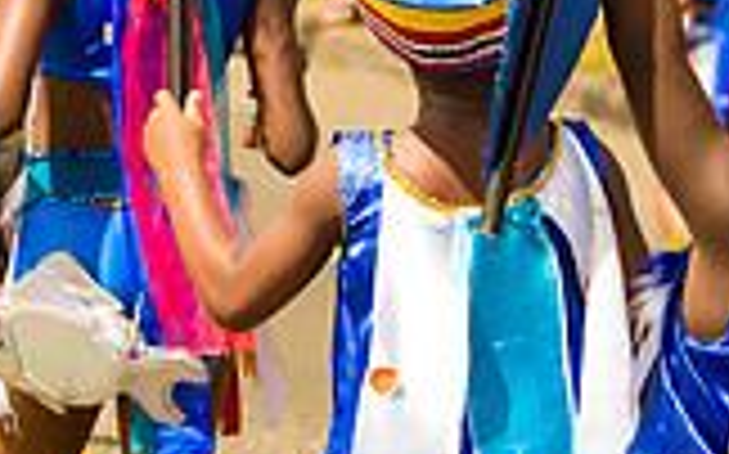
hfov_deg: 6.3
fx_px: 6671
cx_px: 194
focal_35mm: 336
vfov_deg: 3.9
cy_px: -49
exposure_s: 1/160
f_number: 6.3
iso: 100
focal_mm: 92
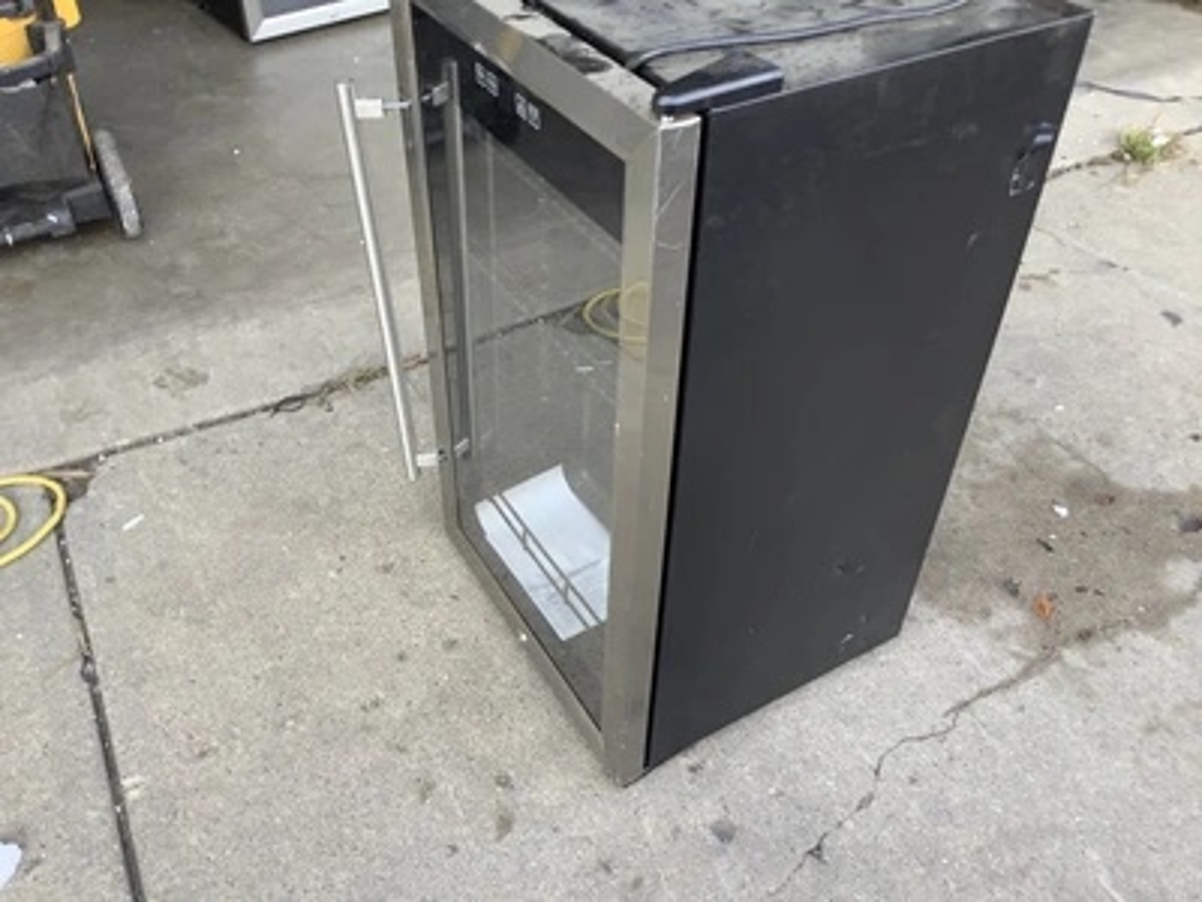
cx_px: 601
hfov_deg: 58.4
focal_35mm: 31
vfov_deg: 45.4
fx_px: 1076
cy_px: 451
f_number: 2.4
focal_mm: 3.3
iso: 40
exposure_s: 1/120
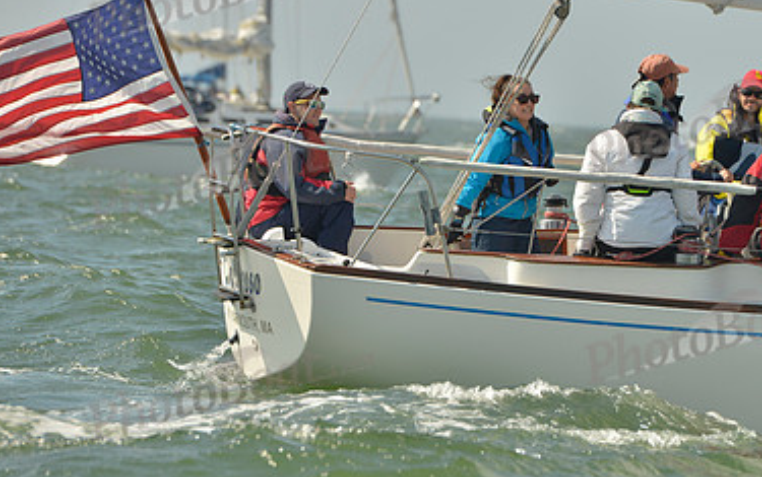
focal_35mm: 315
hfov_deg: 6.7
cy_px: 255
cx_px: 482
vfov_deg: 4.2
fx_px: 6546
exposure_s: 1/1600
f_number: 5.6
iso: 200
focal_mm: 200
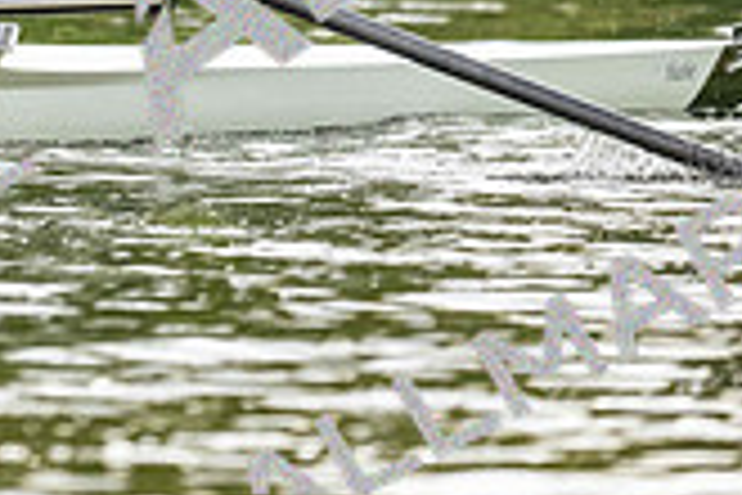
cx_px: -256
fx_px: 29039
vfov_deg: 1.0
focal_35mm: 1409
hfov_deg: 1.5
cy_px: -274
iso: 1600
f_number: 4.5
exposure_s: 1/2500
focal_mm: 400
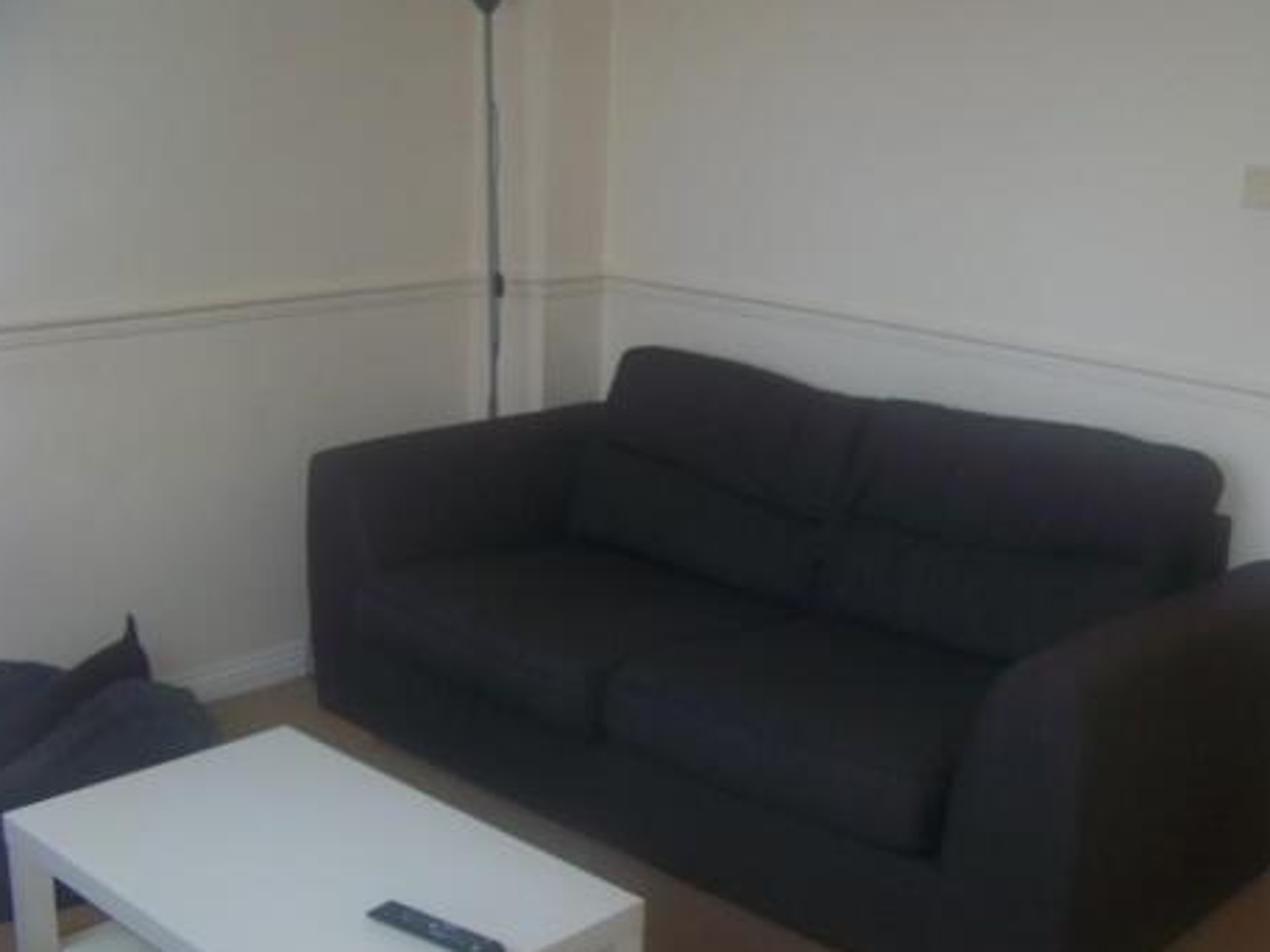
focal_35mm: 46
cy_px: 550
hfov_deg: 40.9
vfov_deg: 31.5
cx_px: 795
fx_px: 1688
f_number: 2.8
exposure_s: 1/30
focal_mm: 5.85
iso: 66
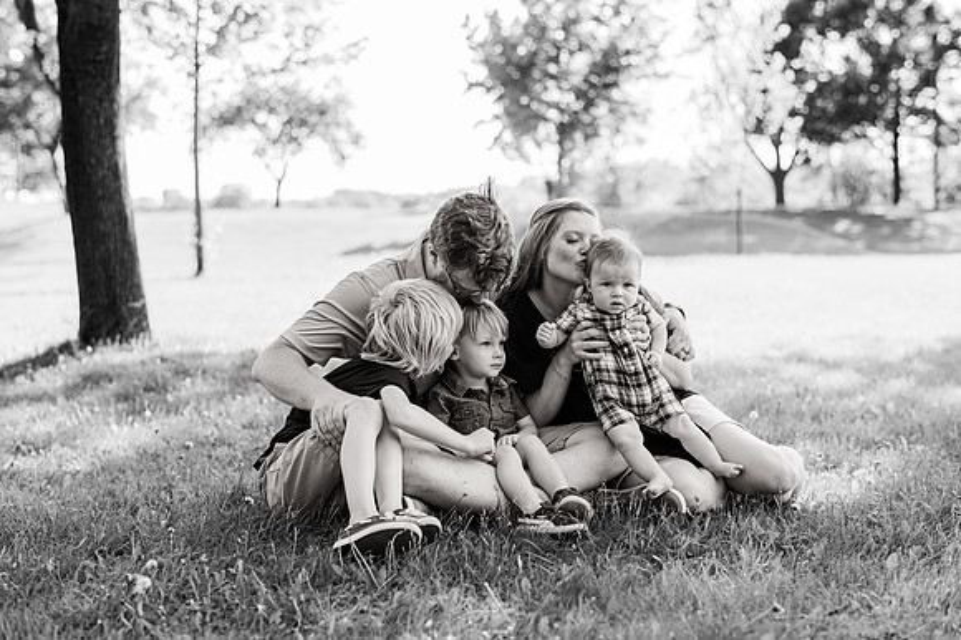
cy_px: 320
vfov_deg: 23.4
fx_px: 1547
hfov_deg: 34.5
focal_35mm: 58
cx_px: 480
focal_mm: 58
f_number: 2.8
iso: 160
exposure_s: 1/500
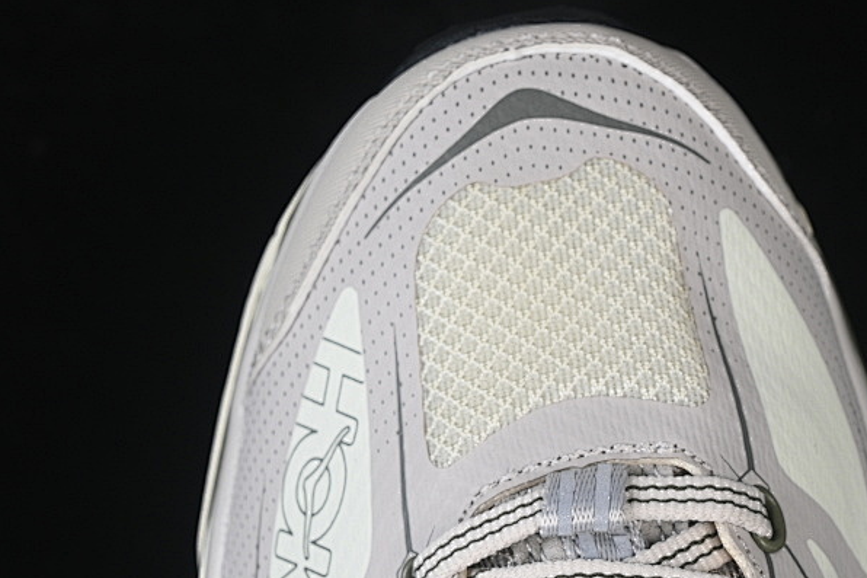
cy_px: 494
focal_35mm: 136
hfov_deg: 15.1
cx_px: 575
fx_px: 3274
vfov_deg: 10.0
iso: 160
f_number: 7.1
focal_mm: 50
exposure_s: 1/80
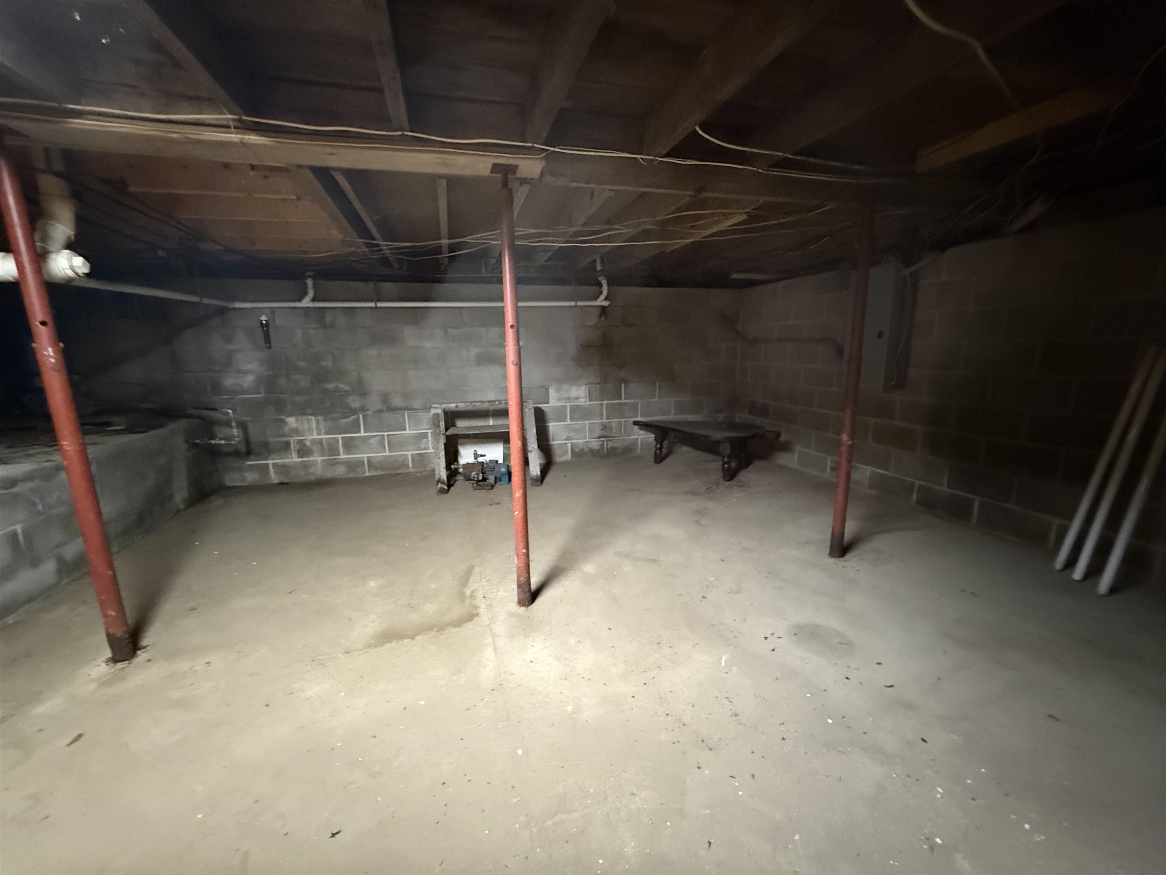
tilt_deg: -10.8
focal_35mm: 14
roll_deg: +1.4
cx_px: 583
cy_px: 438
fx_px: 472
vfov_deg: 85.7
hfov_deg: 102.1
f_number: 2.2
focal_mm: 2.22
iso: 1250
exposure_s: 1/30
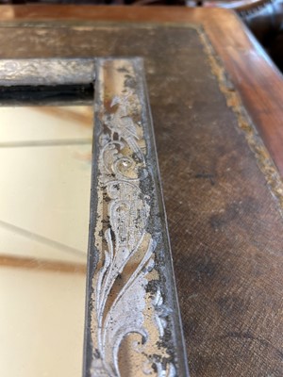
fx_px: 283
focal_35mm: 26
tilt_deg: -48.5
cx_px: 142
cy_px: 188
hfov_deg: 53.1
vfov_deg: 67.3
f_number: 1.5
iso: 100
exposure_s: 1/50
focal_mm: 5.7
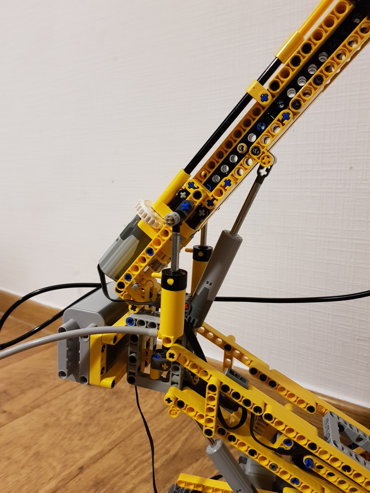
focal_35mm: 26
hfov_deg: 53.1
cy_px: 246
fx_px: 371
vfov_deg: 67.3
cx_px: 185
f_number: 1.7
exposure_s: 1/11
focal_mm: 4.2
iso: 250
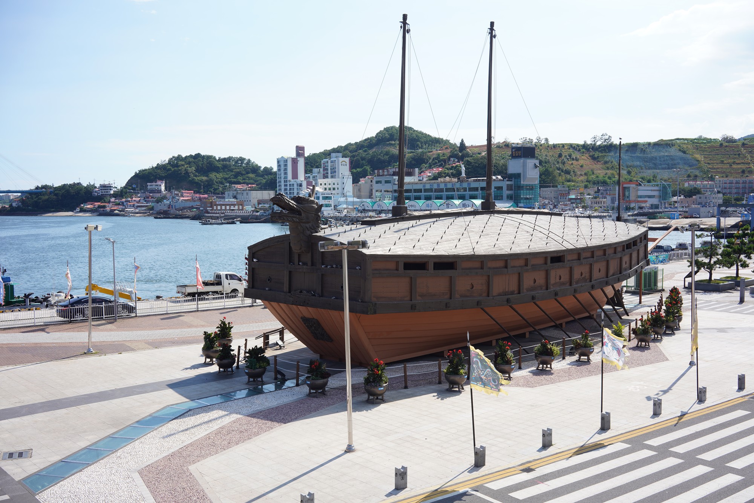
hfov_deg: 54.4
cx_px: 377
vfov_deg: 37.9
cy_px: 252
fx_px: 733
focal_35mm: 35
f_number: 11
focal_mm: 35
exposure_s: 1/100
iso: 100
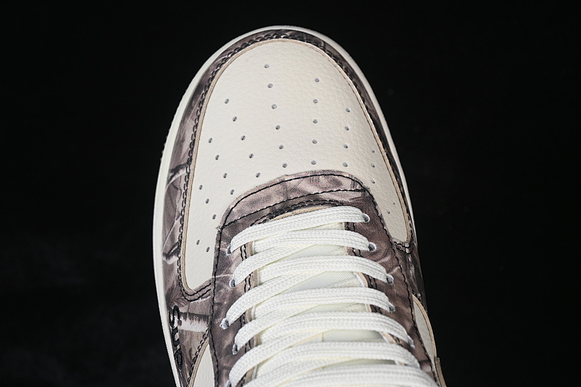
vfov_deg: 18.2
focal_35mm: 75
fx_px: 1210
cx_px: 290
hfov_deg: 27.0
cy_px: 194
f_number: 7.1
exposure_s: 1/80
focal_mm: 50
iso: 160
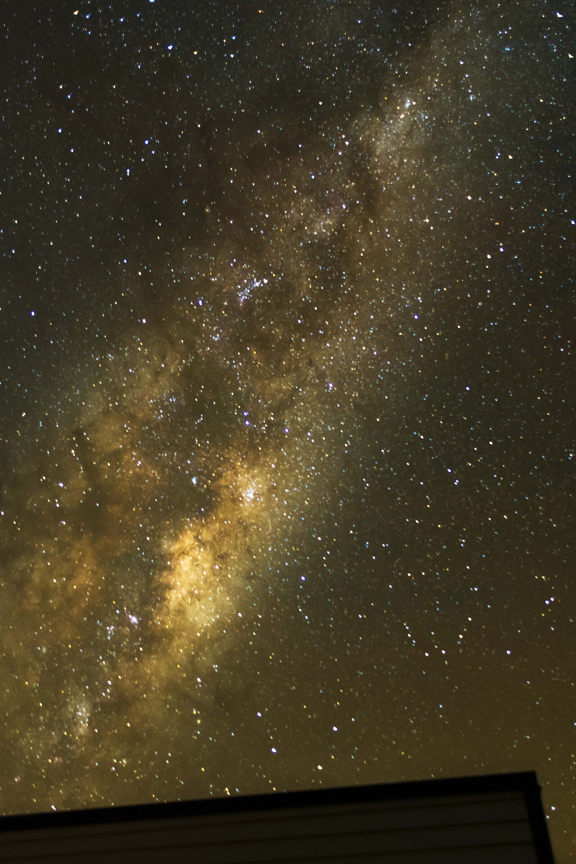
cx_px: 288
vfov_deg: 53.1
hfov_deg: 36.9
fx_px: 864
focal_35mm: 36
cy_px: 432
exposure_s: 30
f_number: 2.8
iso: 2000
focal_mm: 24
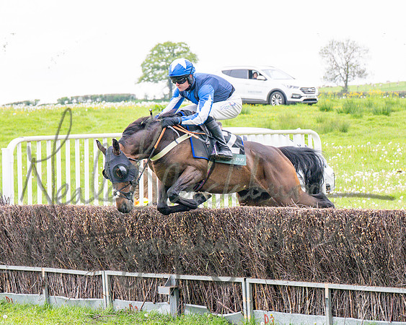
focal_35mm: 168
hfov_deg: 11.5
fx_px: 2016
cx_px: 186
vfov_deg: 9.2
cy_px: 175
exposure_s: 1/1250
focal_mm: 70
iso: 400
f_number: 4
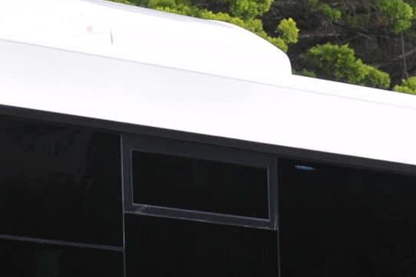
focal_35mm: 567
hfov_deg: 3.6
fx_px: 6544
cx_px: -68
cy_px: 301
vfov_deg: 2.4
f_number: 5.6
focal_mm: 80
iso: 200
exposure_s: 1/60
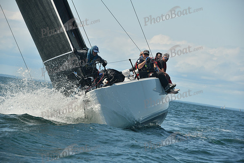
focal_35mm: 200
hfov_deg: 10.3
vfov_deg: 6.9
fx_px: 1356
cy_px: 82
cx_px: 122
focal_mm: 200
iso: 320
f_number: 9
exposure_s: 1/640
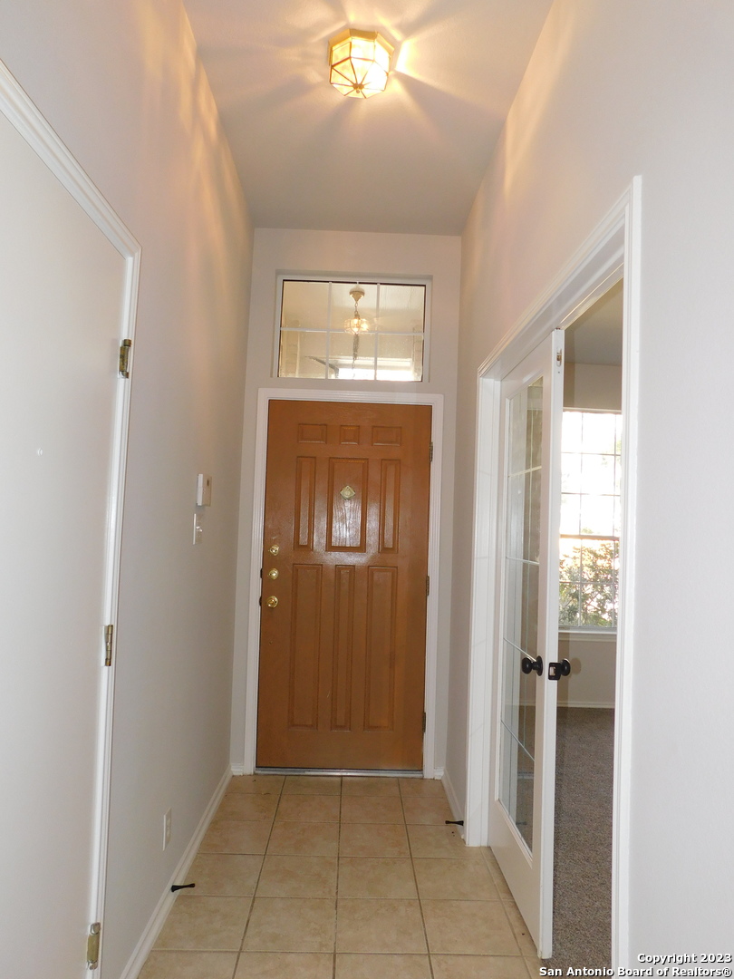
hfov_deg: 58.9
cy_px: 490
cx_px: 367
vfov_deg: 73.9
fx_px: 650
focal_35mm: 23
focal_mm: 4
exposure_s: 1/30
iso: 200
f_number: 3
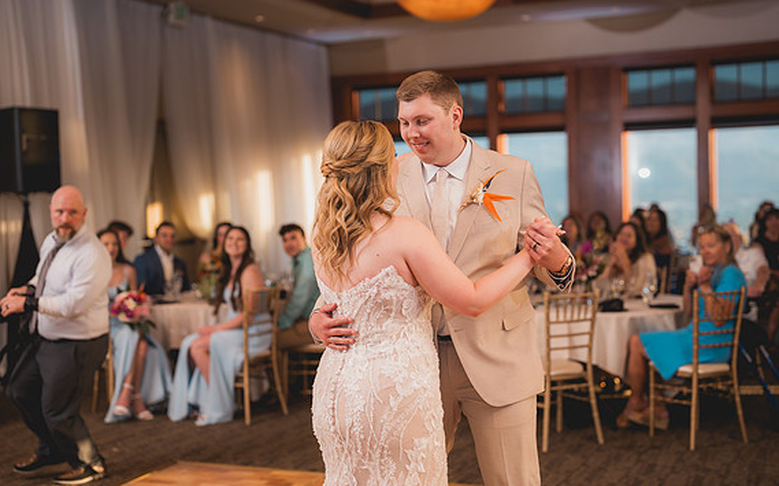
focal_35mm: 52
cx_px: 392
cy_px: 236
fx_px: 1103
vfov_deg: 24.8
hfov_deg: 38.9
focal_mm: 50
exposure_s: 1/250
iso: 125
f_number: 1.8
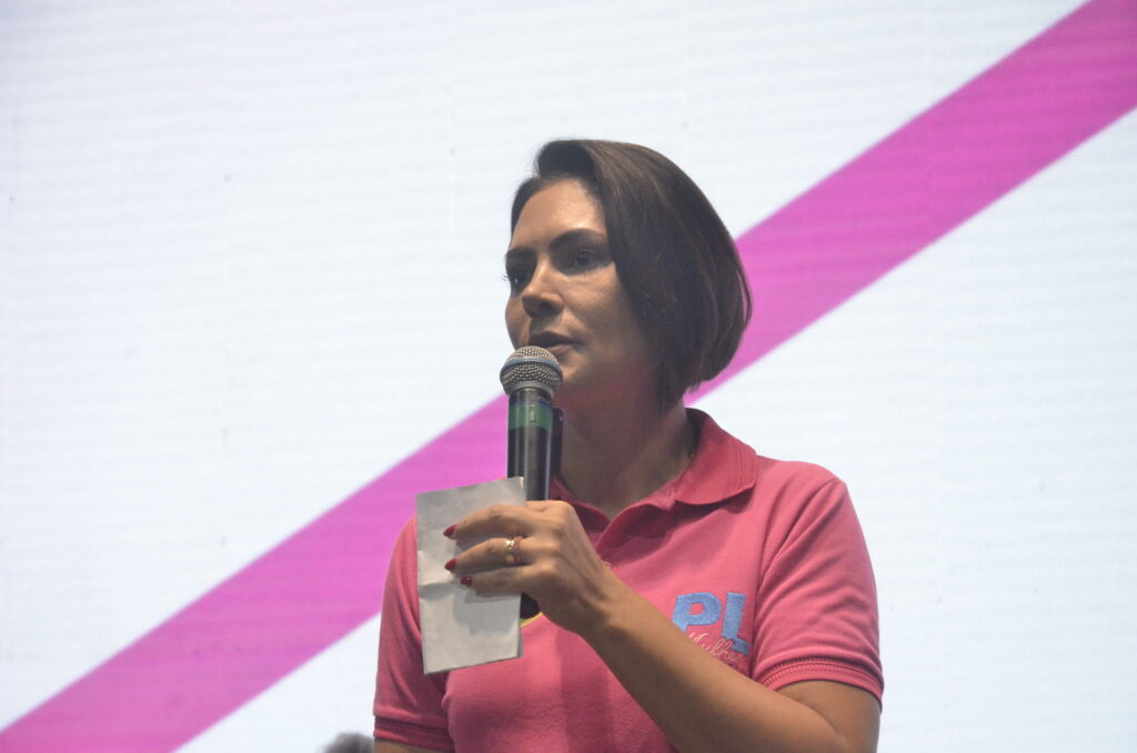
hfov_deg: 17.1
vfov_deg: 11.4
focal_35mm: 120
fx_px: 3782
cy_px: 376
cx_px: 568
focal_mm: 80
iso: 4000
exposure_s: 1/400
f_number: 7.1
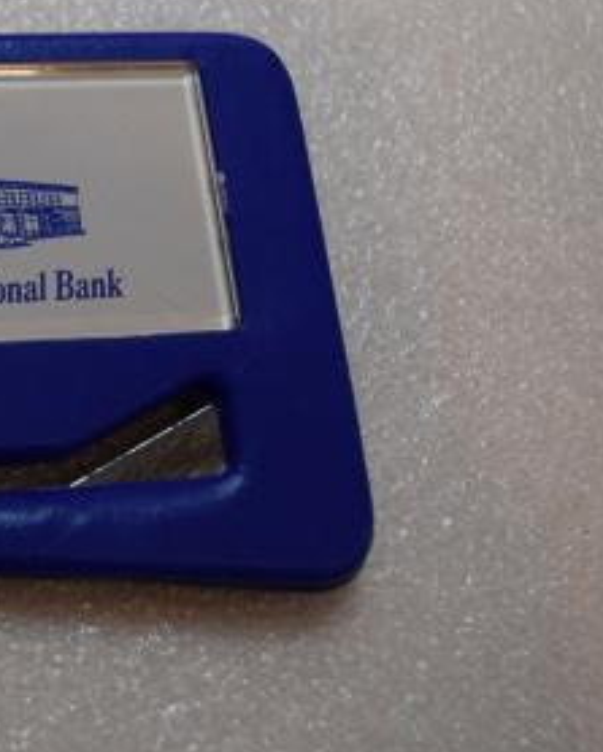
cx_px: -151
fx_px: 1737
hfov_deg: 18.5
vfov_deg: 24.1
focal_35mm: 78
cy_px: 162
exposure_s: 1/125
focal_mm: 22
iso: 500
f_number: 5.6
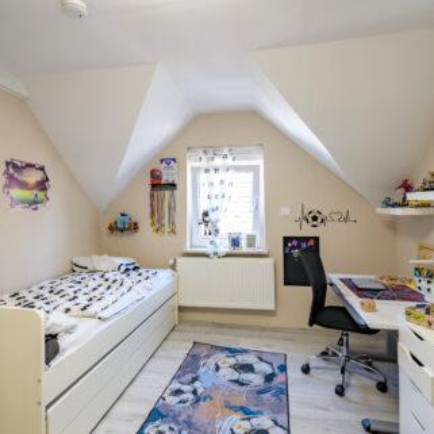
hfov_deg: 69.3
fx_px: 312
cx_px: 189
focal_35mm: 22
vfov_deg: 69.6
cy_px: 216
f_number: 9
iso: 200
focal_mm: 17
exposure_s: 1/20
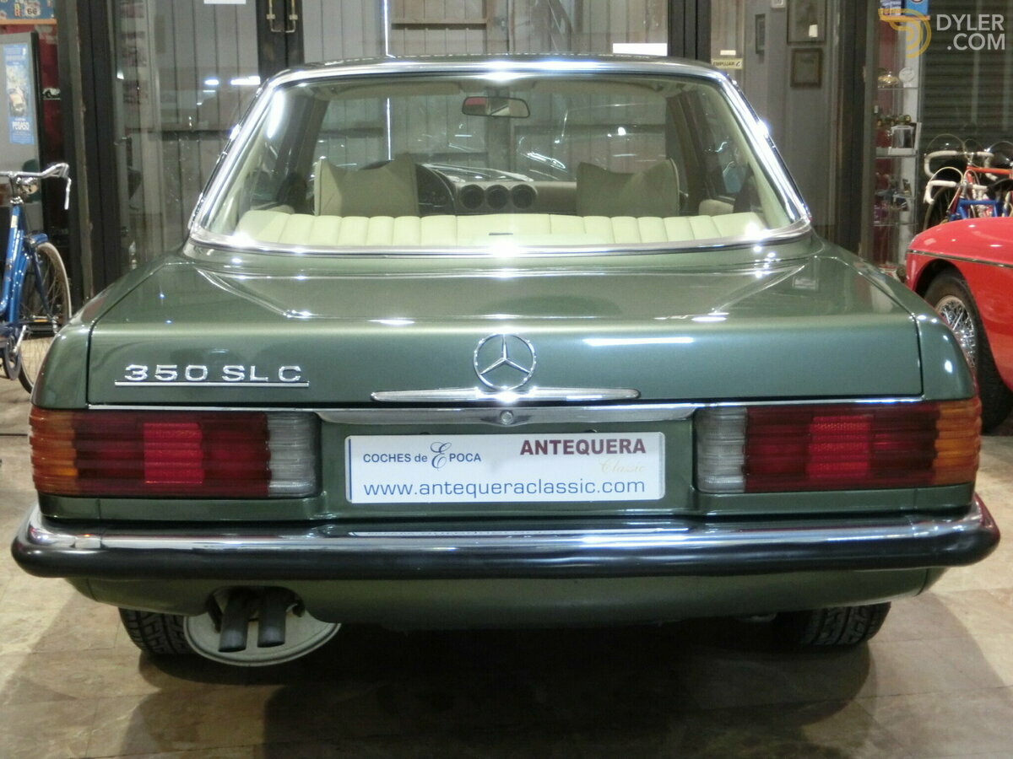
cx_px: 506
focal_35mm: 50
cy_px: 380
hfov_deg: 38.2
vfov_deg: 29.1
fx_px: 1463
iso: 800
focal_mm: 9.16
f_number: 4.3
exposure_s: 1/8
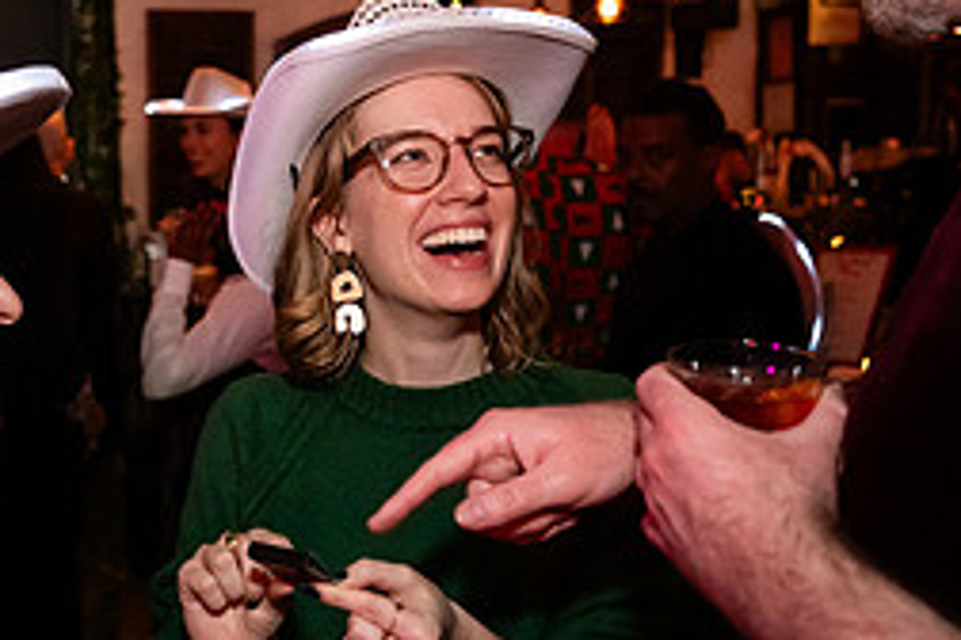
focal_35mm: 56
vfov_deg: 24.1
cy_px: 410
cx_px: 317
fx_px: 1495
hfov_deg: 35.3
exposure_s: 1/125
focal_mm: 24
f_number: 2.8
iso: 3200
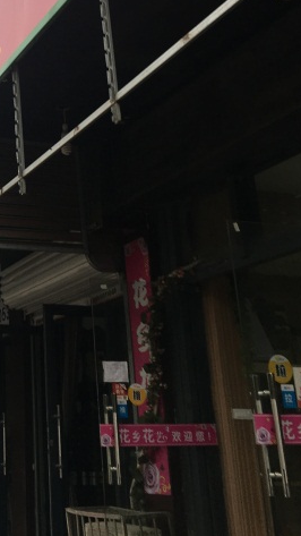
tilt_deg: +23.3
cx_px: -14
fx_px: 781
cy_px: 108
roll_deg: -1.1
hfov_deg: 20.9
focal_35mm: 55
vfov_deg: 36.6
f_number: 2.2
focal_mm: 4.15
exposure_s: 1/128
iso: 25
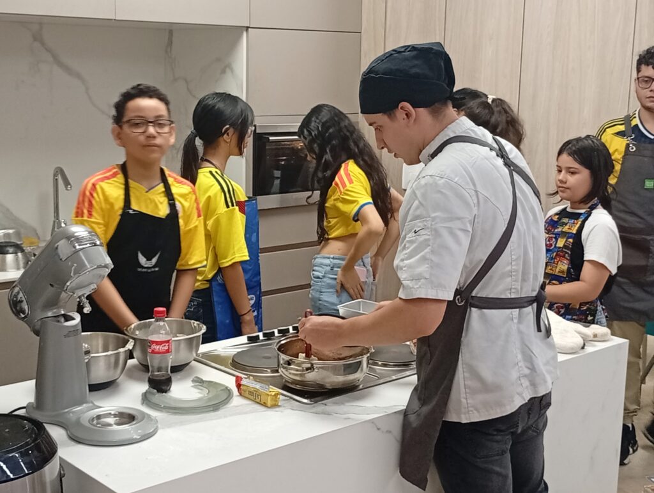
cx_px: 327
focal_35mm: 54
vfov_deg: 27.1
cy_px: 246
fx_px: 1022
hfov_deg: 35.5
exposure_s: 1/60
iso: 168
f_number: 1.8
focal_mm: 3.84
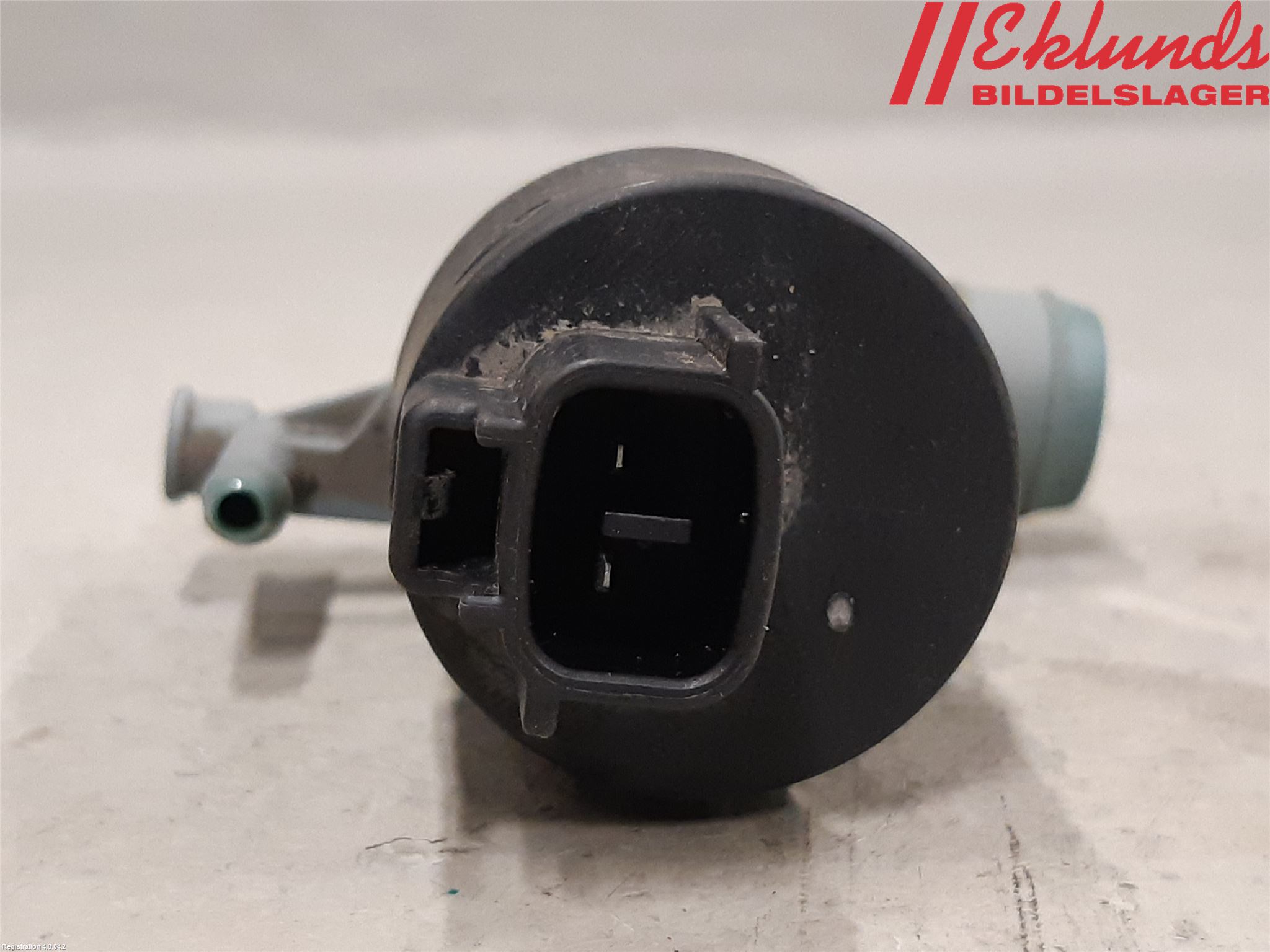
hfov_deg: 67.3
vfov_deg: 53.1
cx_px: 635
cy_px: 476
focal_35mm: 26
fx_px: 954
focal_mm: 3.93
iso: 250
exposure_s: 1/50
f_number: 1.7
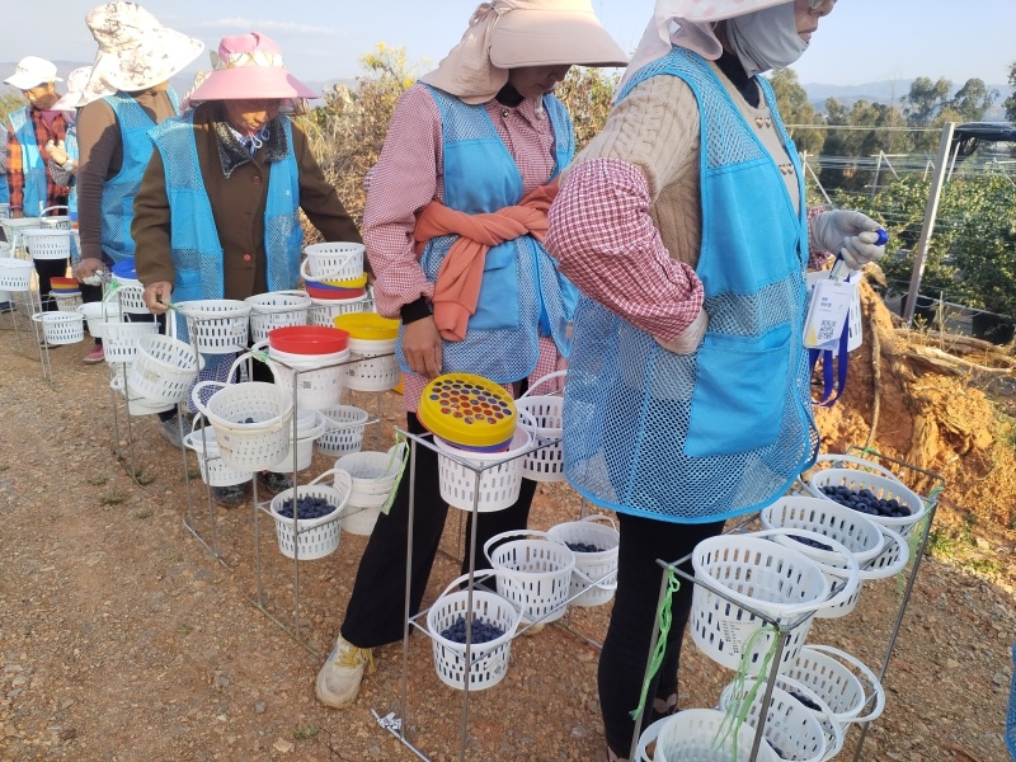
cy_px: 381
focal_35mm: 26
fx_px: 763
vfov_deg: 53.1
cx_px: 508
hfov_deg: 67.3
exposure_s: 1/399
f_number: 1.8
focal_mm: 4.75
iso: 100
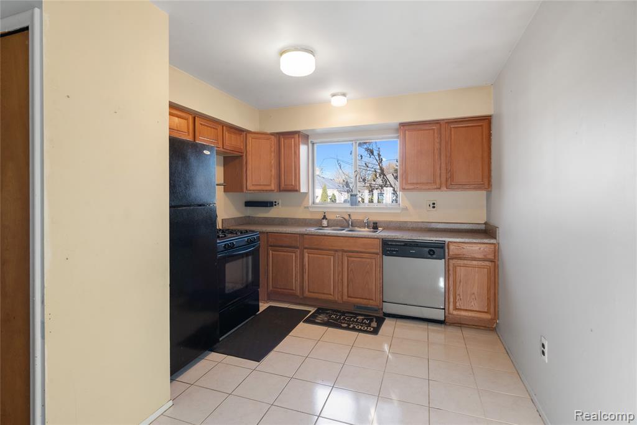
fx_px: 531
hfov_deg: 61.9
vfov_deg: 43.6
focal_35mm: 30
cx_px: 318
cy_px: 212
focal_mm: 30
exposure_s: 1/8
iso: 320
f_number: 9
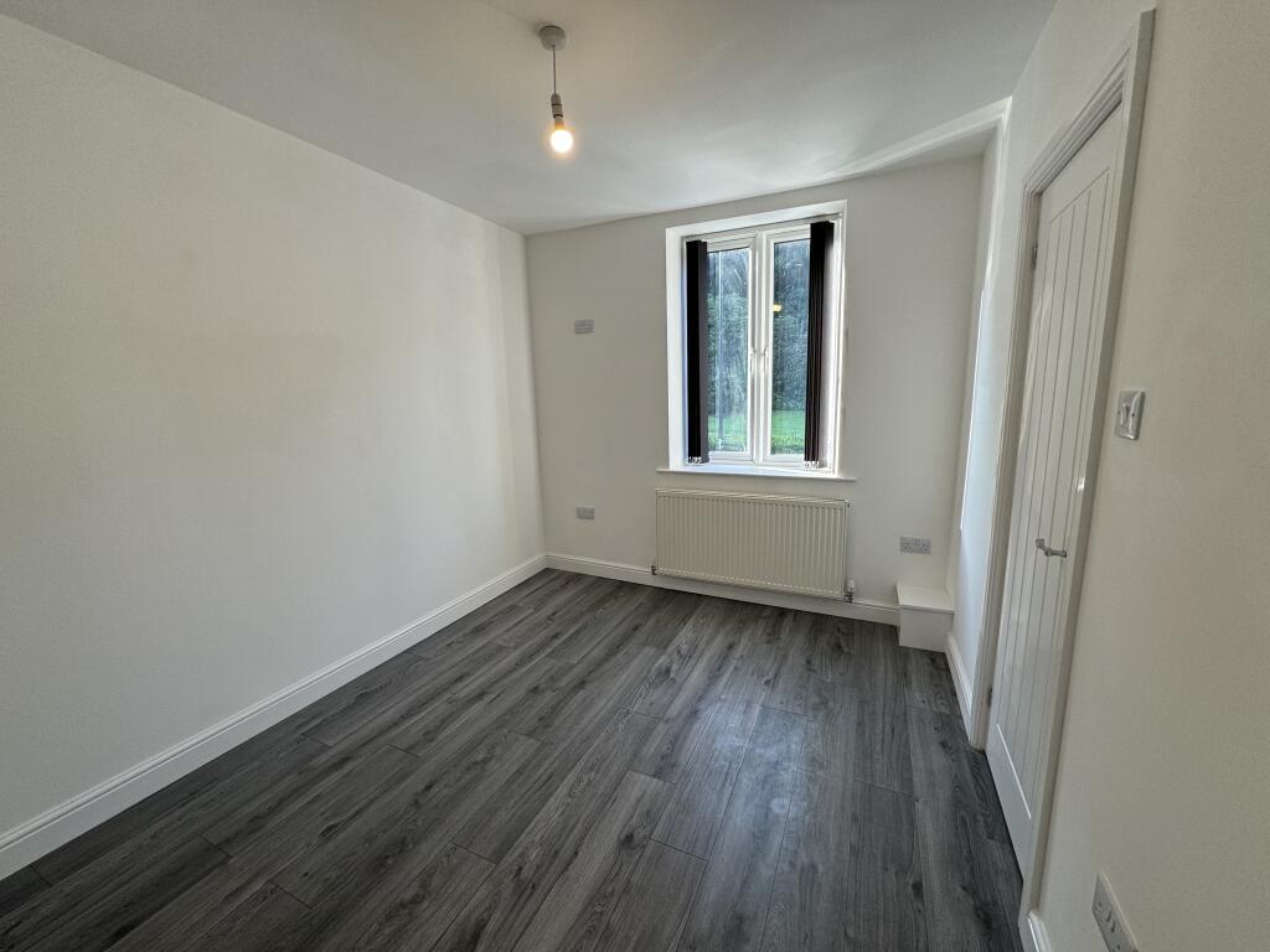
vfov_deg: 85.7
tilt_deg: -9.8
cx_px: 635
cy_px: 476
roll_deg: +1.2
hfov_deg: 102.1
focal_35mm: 14
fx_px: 514
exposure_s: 1/100
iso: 64
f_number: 2.2
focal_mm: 2.22
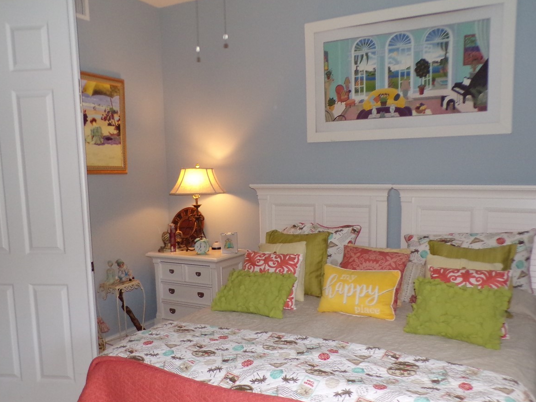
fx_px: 511
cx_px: 289
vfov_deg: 42.9
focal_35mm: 33
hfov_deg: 55.3
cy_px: 228
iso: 245
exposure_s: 1/34
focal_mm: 4.3
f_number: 3
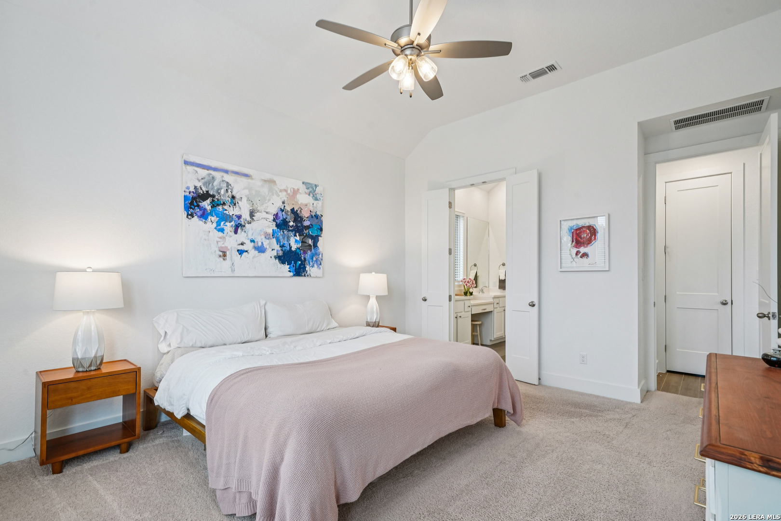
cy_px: 260
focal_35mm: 16
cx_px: 390
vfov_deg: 73.7
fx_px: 347
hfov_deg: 96.7
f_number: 8
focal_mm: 16
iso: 800
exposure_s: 1/60
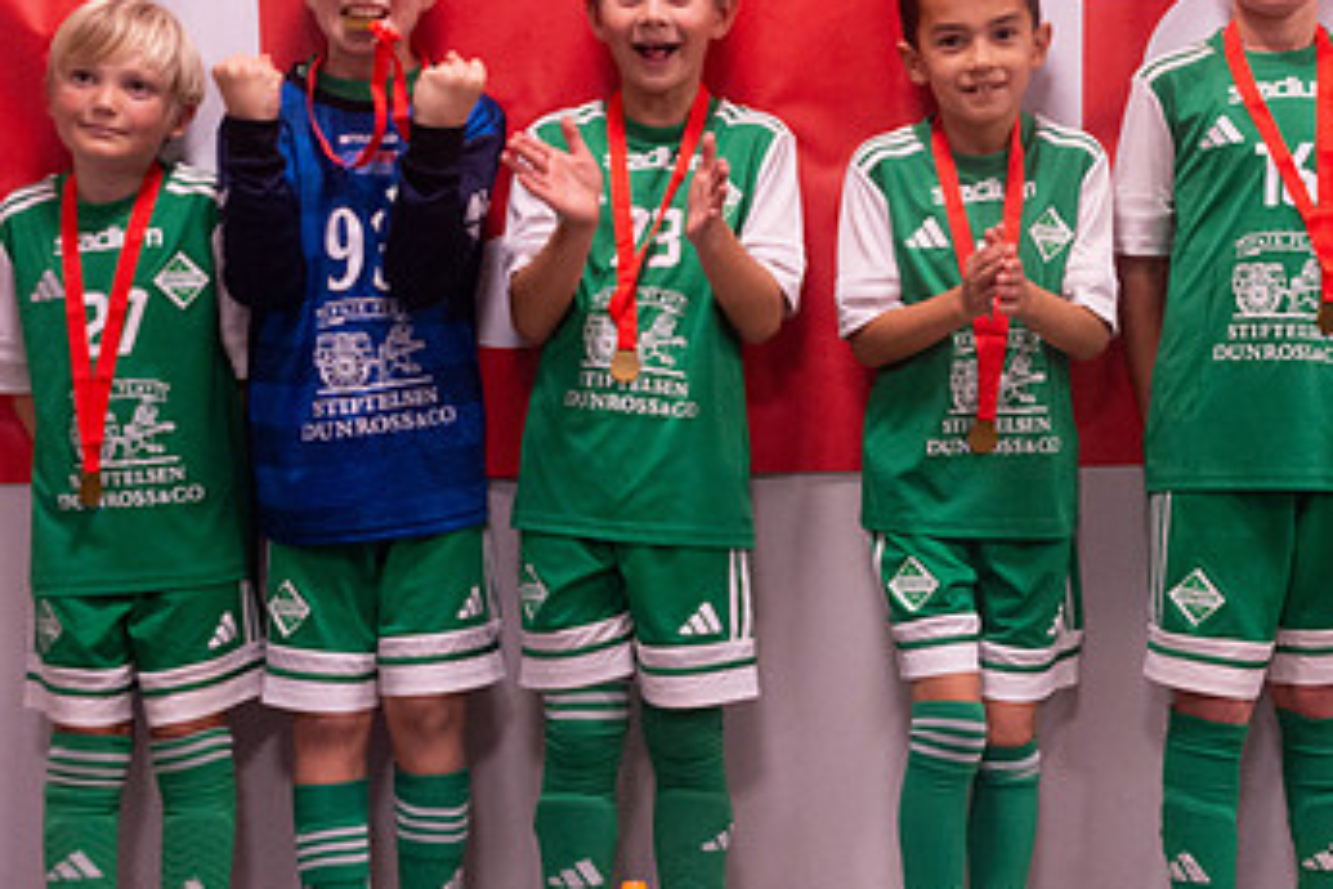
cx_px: 734
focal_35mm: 57
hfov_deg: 35.0
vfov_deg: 23.8
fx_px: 2110
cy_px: 394
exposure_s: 1/250
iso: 5600
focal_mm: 31
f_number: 3.5
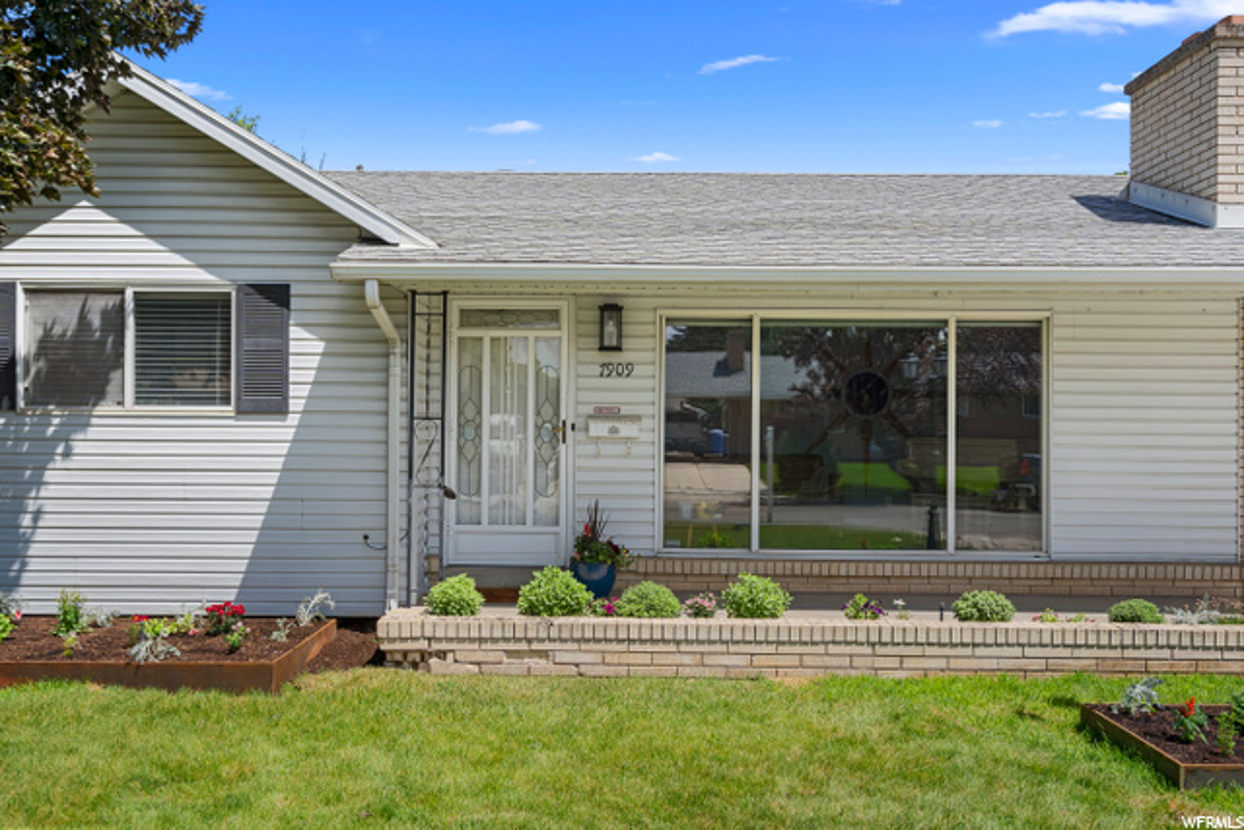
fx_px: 1210
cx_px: 622
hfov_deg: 54.4
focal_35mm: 35
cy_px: 415
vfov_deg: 37.9
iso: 320
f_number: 9
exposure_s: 1/400
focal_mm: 35
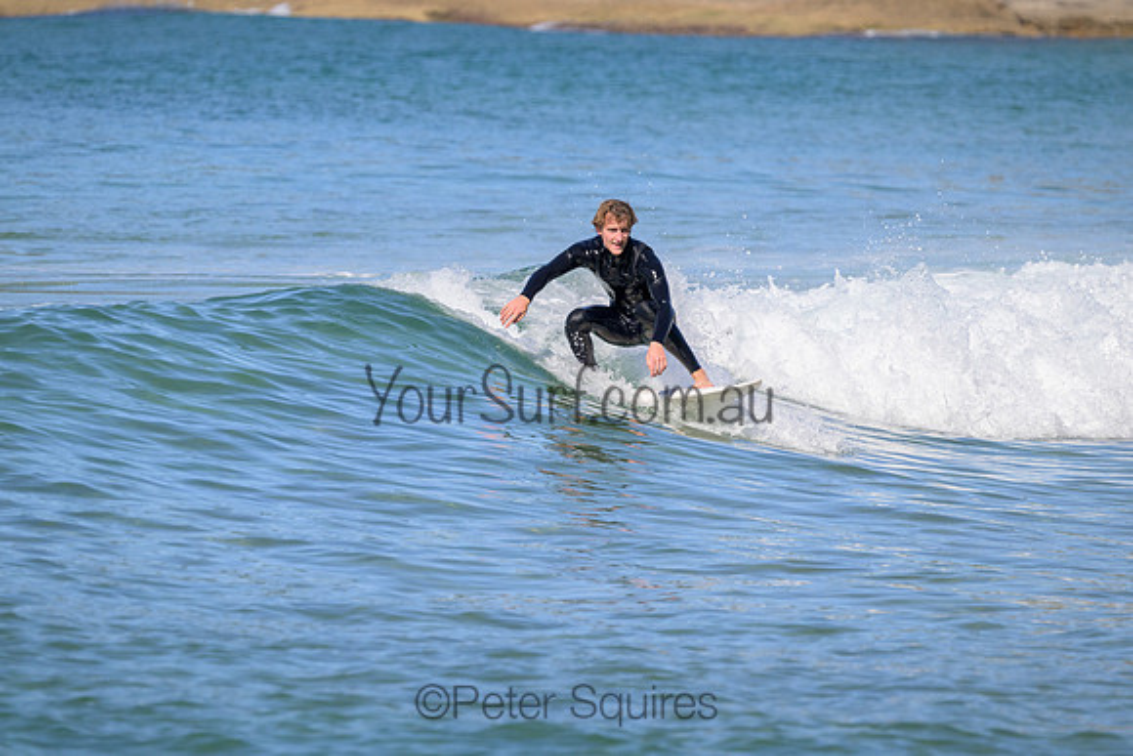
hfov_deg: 3.9
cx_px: 566
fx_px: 16683
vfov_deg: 2.6
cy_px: 378
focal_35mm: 530
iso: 900
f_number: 10
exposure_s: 1/2000
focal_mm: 530
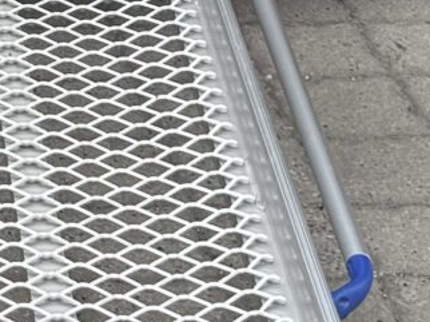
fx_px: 2371
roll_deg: +1.3
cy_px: -505
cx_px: -286
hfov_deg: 9.9
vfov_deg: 7.2
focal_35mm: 191
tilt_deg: -10.0
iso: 80
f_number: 1.78
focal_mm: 6.76
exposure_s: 1/1425
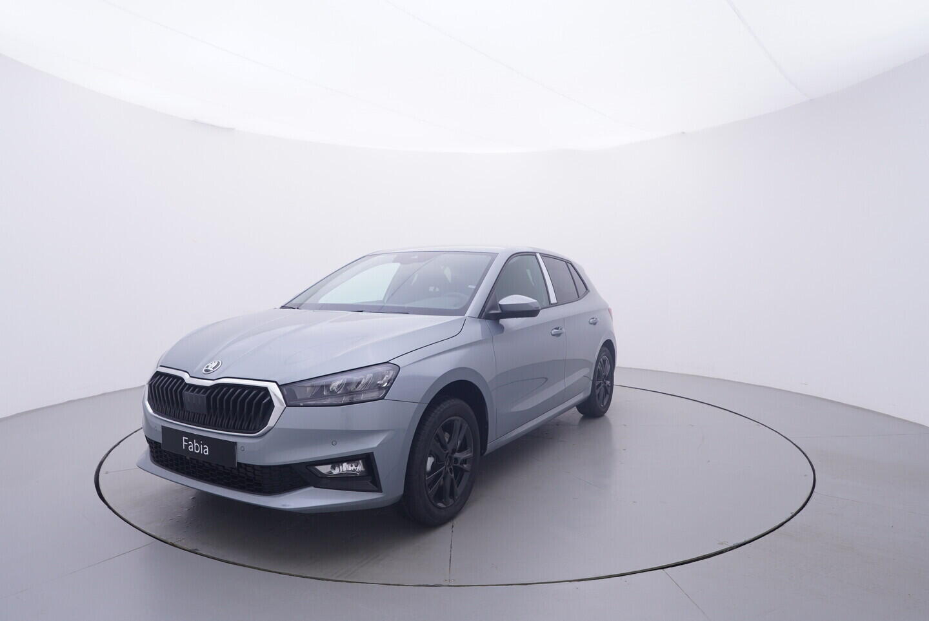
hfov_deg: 77.3
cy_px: 310
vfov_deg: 56.2
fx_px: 581
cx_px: 464
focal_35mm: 22
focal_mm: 15
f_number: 5
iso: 200
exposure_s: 1/80
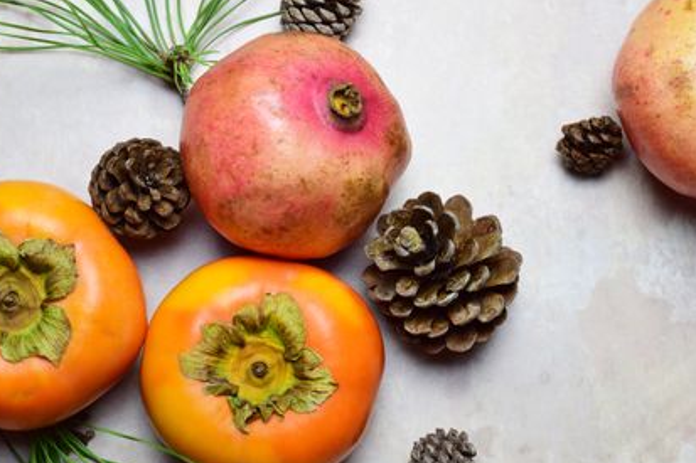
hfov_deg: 21.9
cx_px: 406
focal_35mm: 93
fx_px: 1797
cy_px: 257
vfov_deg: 14.7
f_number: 14
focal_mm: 50
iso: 100
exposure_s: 1/3.33
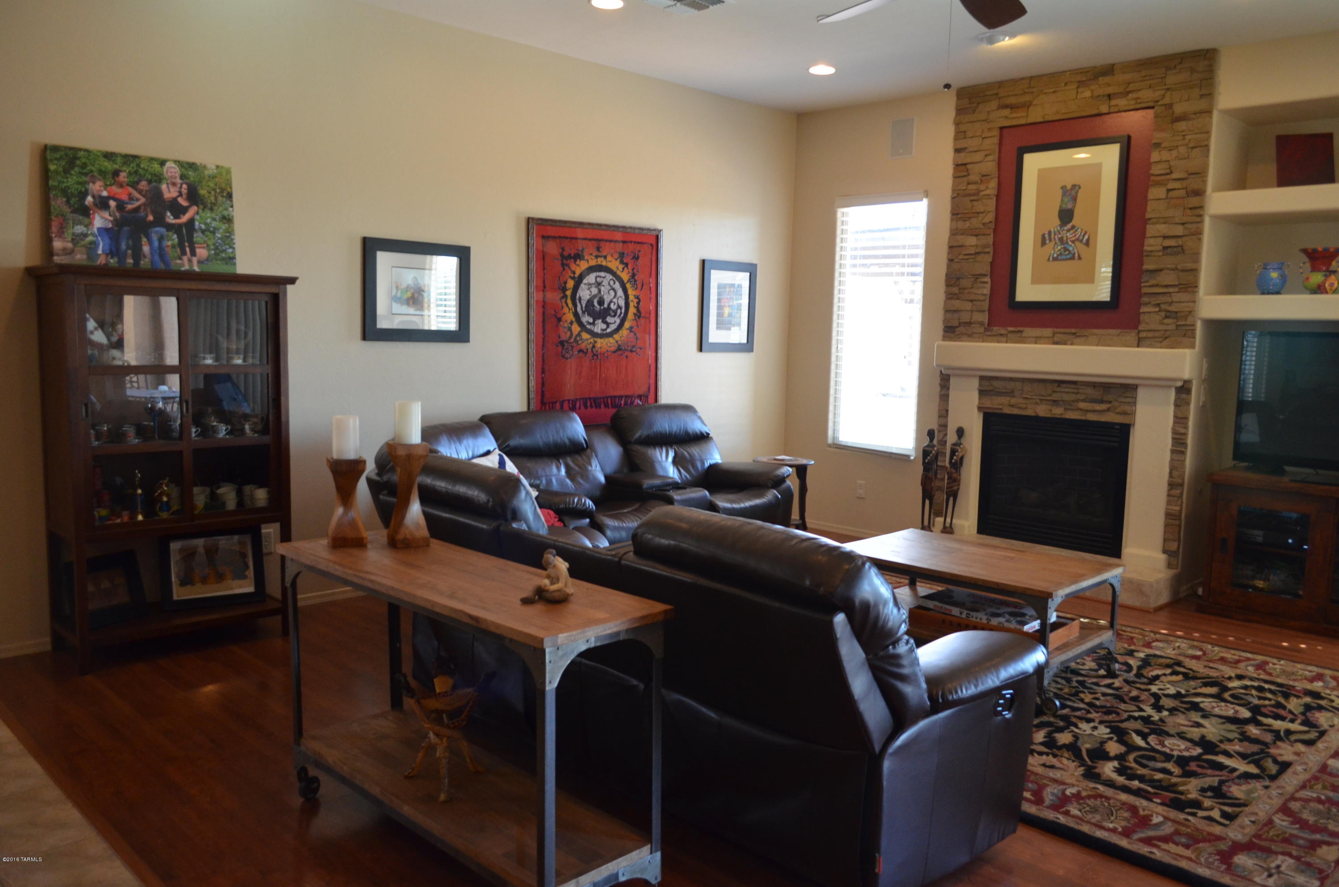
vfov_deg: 47.7
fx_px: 1002
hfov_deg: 67.5
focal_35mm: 27
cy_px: 444
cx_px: 670
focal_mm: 18
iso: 1000
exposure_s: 1/100
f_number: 3.5
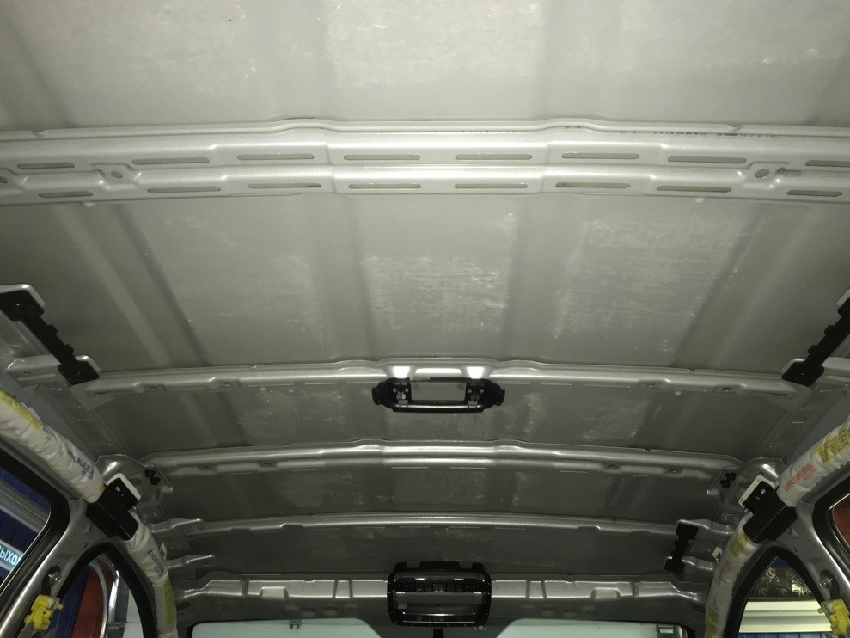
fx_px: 712
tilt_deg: +35.5
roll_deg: +0.4
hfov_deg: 61.6
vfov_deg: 48.2
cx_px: 436
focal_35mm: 29
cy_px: 311
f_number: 1.8
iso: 40
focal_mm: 3.99
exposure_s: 1/17
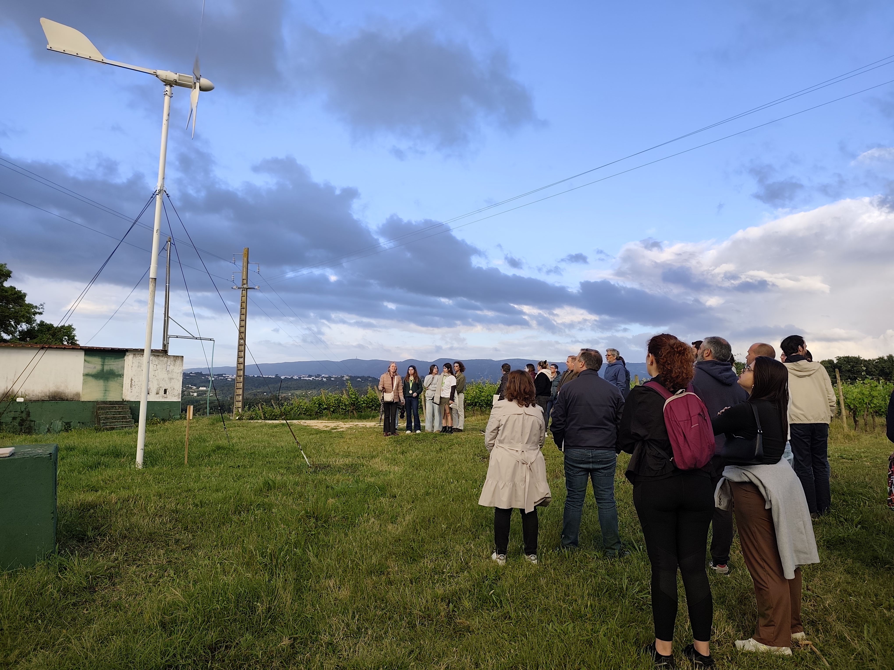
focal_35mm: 23
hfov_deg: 73.9
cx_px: 447
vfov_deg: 58.9
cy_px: 335
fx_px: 594
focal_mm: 6.19
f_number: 1.65
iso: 50
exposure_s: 1/248
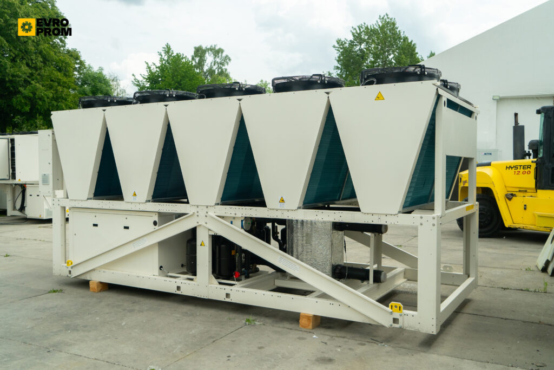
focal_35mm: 32
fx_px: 492
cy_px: 185
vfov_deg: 41.1
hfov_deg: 58.7
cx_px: 277
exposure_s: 1/1000
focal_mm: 32
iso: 640
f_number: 4
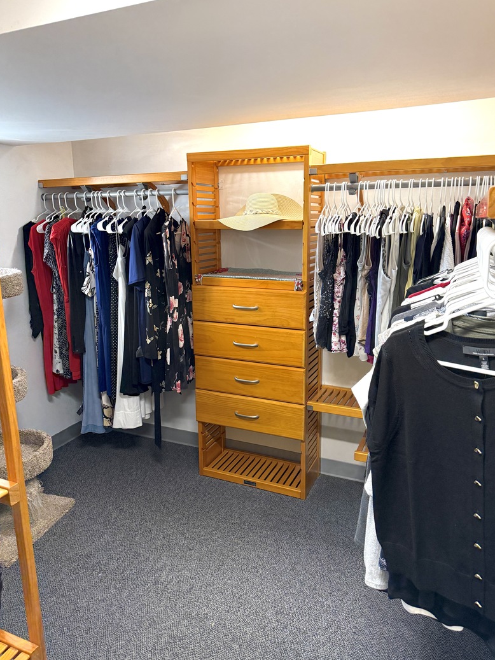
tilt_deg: -11.7
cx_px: 253
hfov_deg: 54.9
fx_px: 477
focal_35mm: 25
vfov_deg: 69.4
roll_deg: +0.4
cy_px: 321
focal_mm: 6.76
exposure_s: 1/120
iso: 320
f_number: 1.78
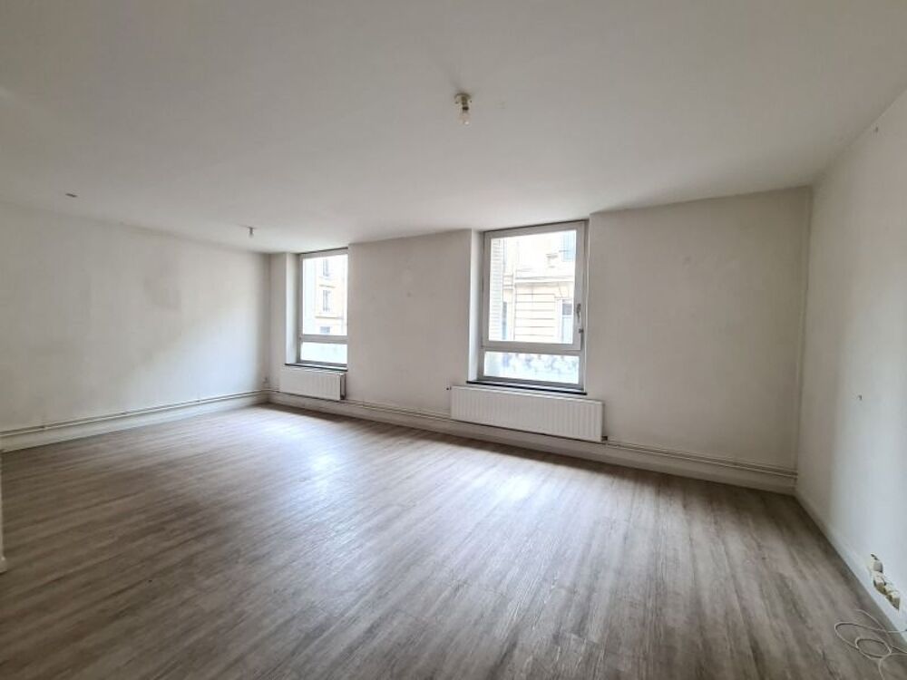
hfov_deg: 106.2
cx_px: 454
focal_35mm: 13
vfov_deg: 89.9
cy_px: 340
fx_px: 341
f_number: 2.2
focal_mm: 2.2
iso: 250
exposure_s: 1/50
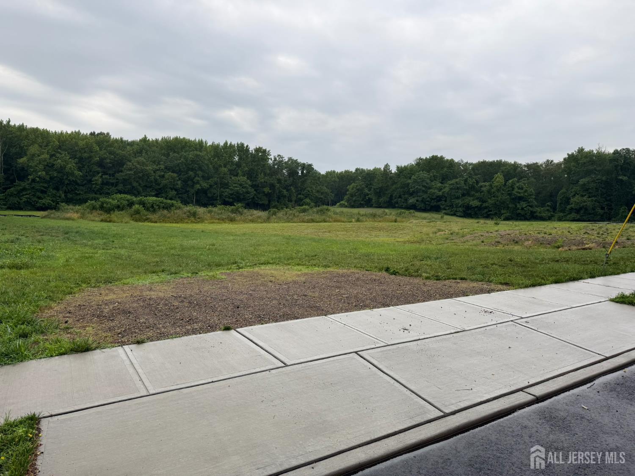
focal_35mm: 24
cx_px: 318
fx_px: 440
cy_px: 238
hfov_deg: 71.6
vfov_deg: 56.8
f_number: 1.78
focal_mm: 6.76
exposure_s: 1/671
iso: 80
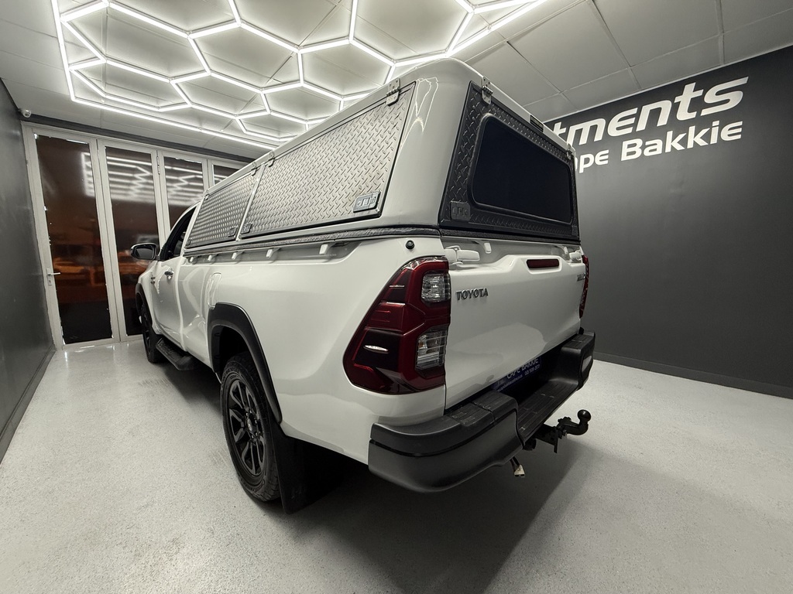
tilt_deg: -6.8
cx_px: 396
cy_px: 297
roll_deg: +0.5
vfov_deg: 85.7
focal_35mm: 14
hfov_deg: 102.1
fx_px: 321
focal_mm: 2.22
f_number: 2.2
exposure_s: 1/99
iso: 200
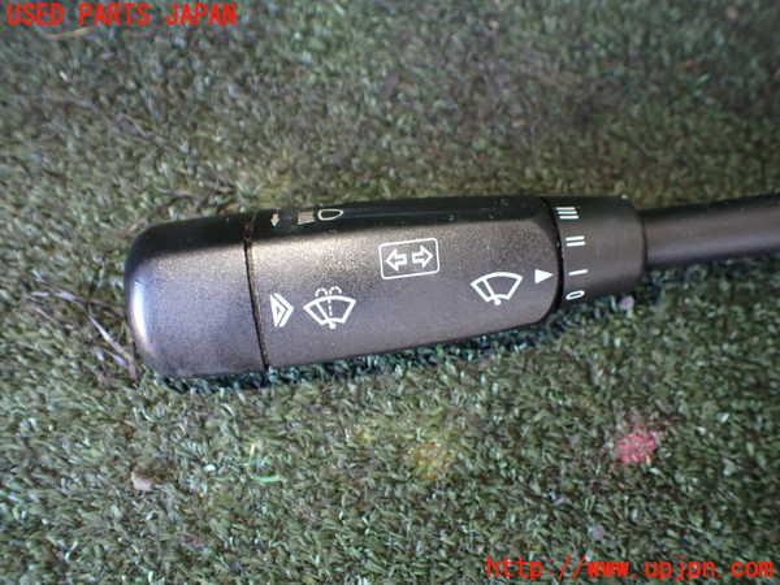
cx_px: 390
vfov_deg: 46.8
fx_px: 676
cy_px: 292
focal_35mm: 30
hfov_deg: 60.0
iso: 800
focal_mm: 5.4
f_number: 2.3
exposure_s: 1/100
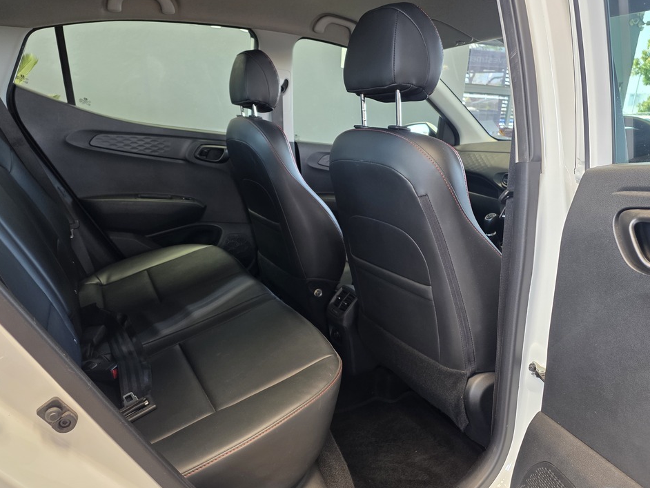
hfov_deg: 69.4
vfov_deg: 54.9
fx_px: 470
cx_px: 317
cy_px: 257
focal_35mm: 25
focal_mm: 6.25
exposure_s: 1/100
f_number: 1.7
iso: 200
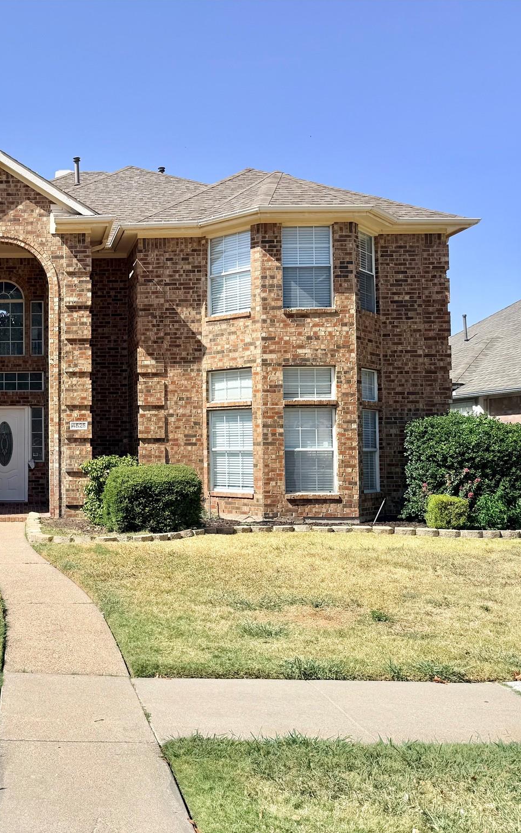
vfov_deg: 56.7
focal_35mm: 34
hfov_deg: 34.4
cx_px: 15
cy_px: 416
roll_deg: +0.7
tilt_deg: +2.8
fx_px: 772
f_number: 1.78
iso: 80
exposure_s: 1/4975
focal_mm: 6.76
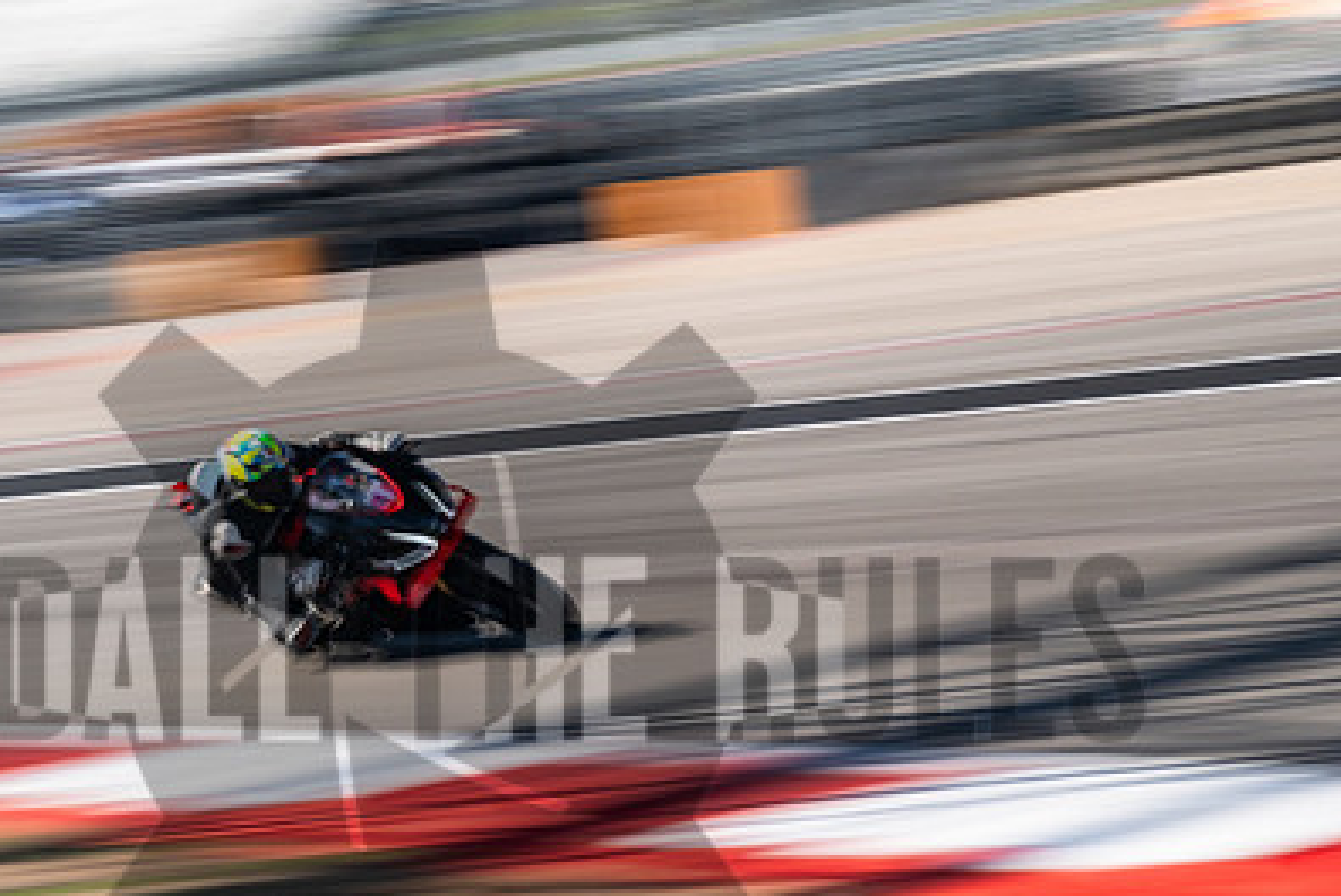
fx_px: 5852
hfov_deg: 13.0
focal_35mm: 157
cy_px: 653
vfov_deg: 8.7
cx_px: 428
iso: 160
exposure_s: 1/20
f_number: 18
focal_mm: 71.5
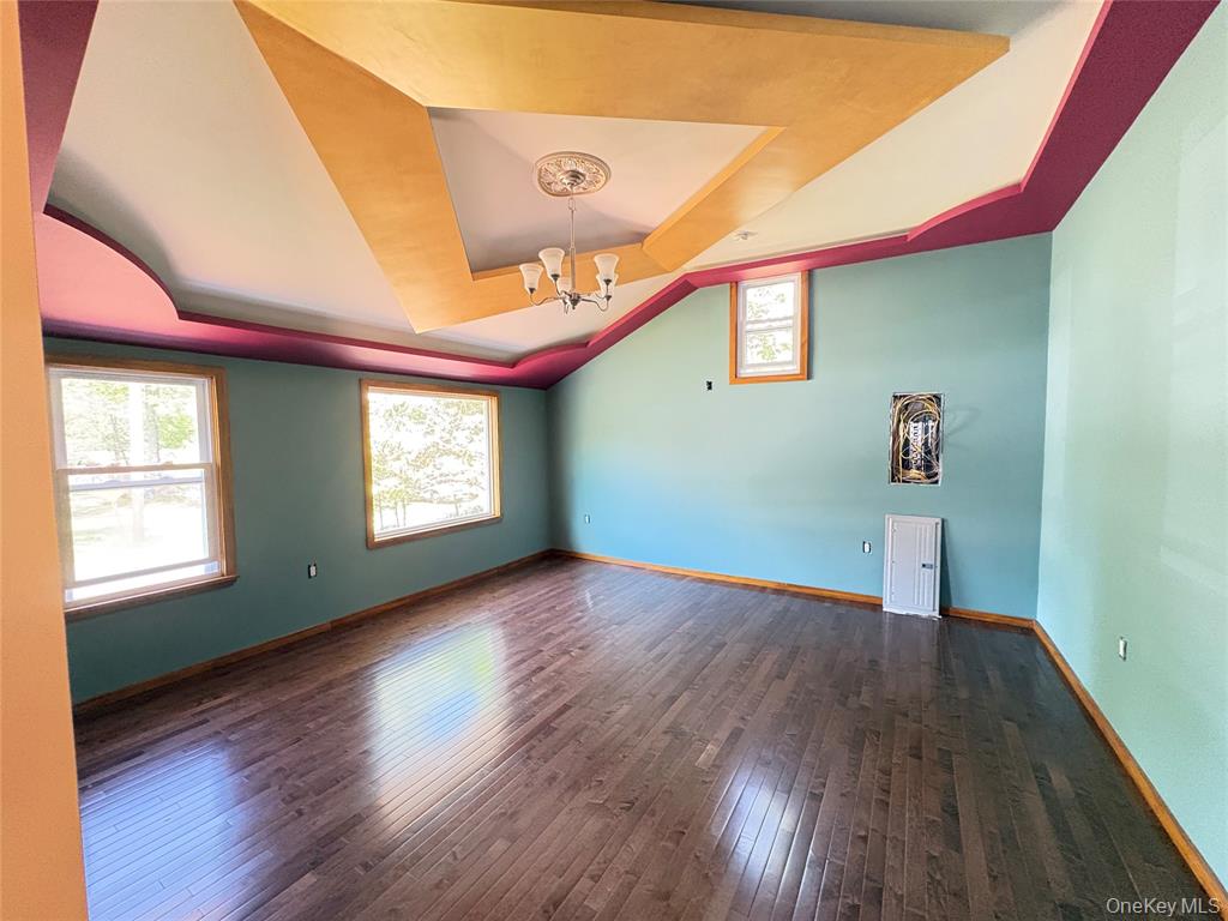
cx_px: 614
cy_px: 460
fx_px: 497
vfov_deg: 85.7
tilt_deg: -2.9
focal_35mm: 14
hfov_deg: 102.1
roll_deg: +1.0
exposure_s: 1/50
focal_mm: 2.22
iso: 1000
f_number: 2.2
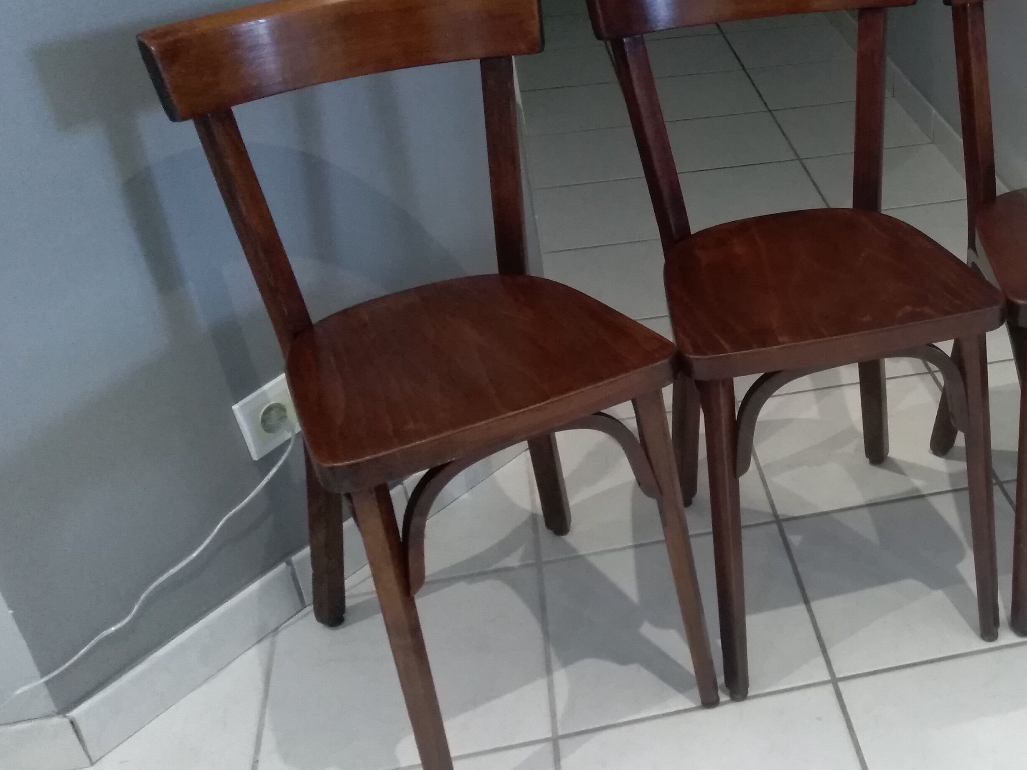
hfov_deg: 40.8
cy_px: 411
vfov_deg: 32.9
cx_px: 846
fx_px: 1306
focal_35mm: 44
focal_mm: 3.54
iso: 665
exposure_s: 1/30
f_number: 2
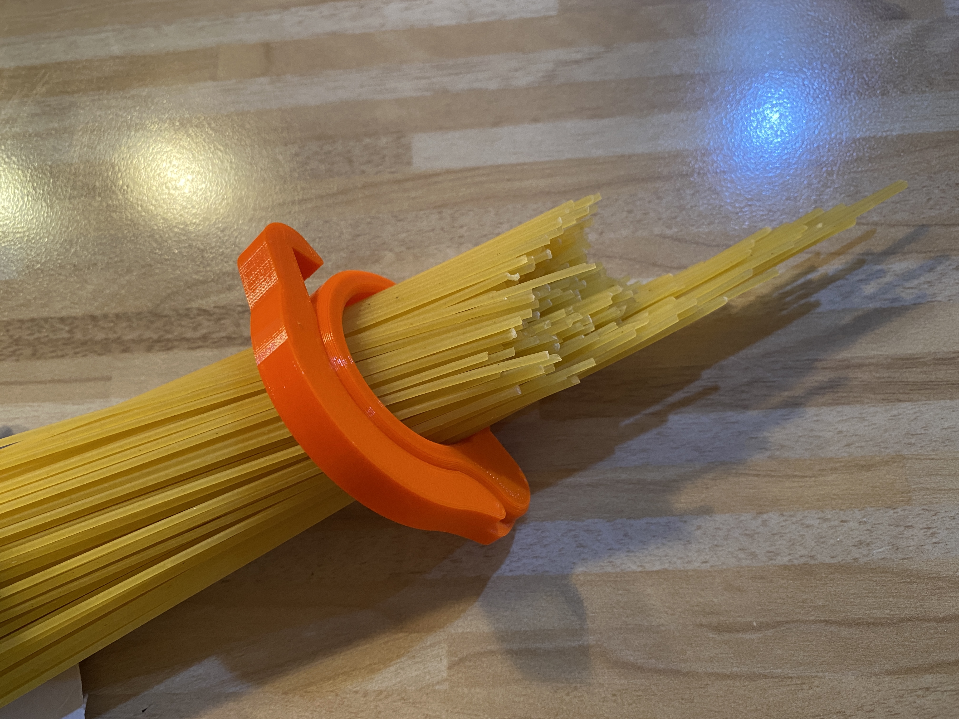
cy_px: 360
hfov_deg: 67.3
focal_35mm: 26
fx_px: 720
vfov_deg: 53.1
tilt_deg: -72.1
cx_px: 480
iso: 200
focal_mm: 4.25
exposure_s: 1/50
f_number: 1.8
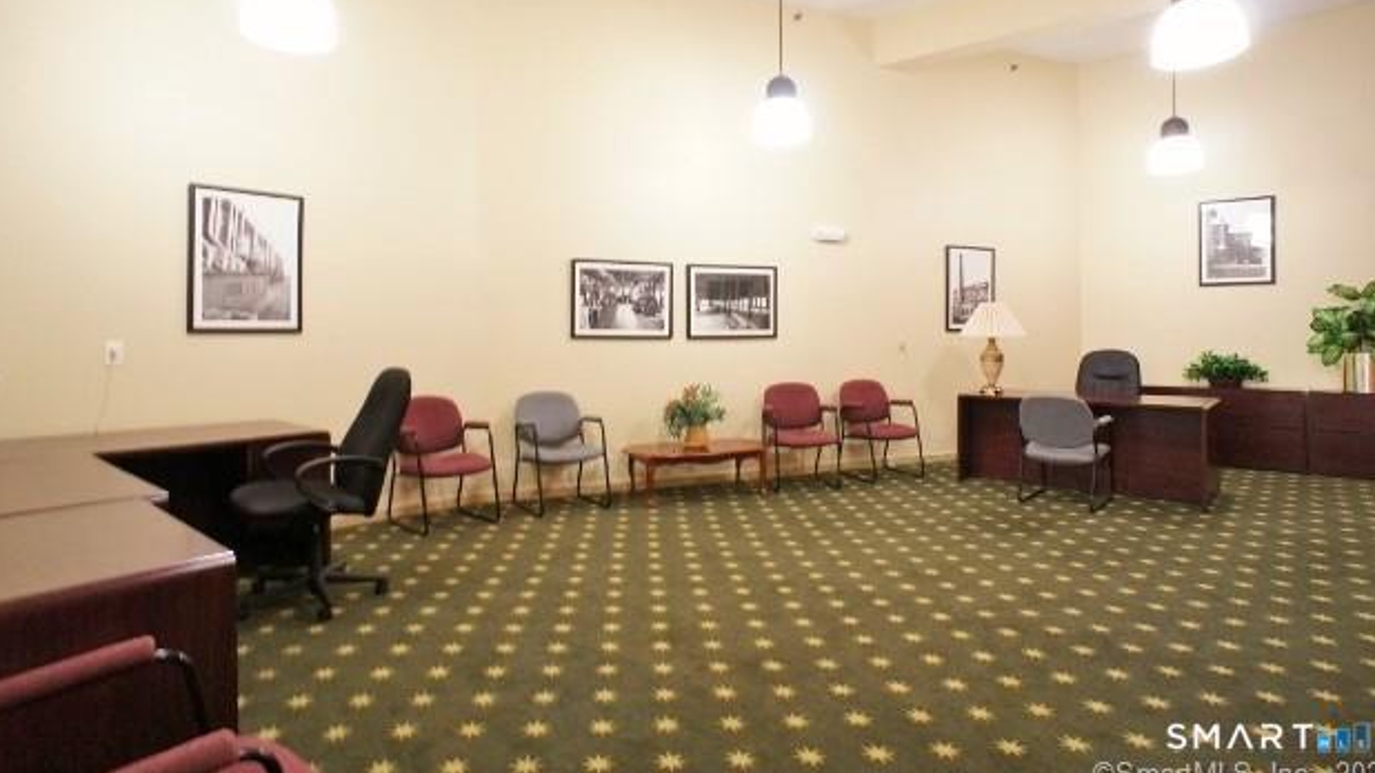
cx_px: 702
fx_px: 948
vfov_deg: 44.2
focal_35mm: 26
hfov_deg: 71.9
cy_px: 322
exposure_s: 1/2.5
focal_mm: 16
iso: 1600
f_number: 7.1
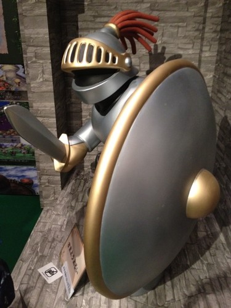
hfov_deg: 40.7
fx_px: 311
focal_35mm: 35
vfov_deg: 52.6
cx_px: 116
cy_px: 154
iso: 320
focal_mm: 4.28
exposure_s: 1/20
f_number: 2.4
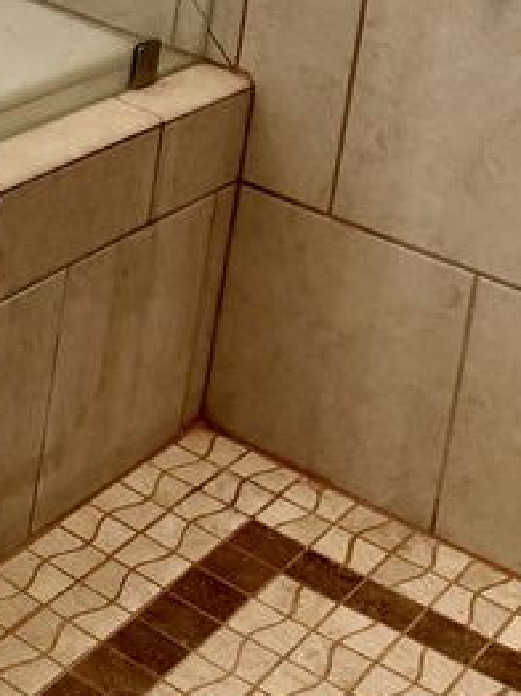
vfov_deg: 17.5
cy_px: -404
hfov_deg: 13.6
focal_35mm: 99
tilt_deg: -7.3
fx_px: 1990
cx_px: -364
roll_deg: -6.3
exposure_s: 1/120
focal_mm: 6.76
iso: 200
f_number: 1.78
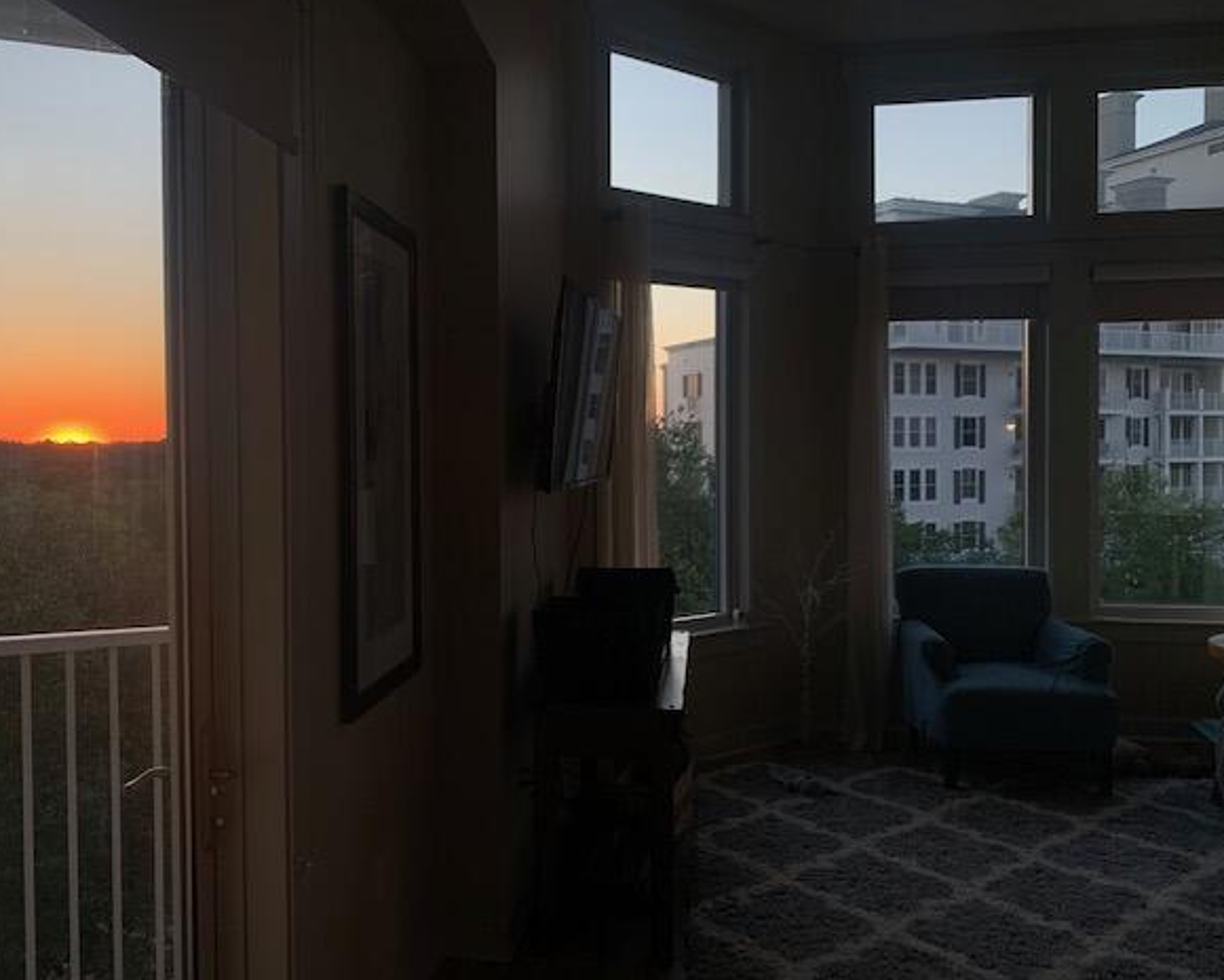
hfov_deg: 62.1
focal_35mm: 28
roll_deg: +0.7
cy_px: 477
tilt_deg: -0.3
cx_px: 563
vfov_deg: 51.5
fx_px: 1014
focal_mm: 4.25
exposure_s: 1/121
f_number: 1.8
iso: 40
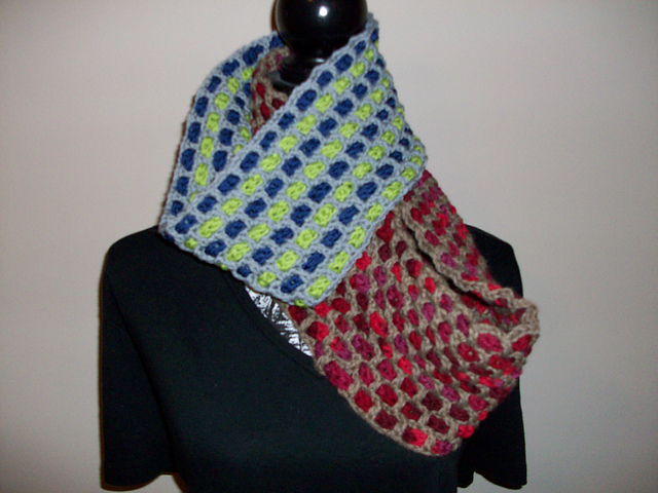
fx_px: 646
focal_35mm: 34
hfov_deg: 54.0
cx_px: 329
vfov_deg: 41.8
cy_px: 246
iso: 160
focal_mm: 5.7
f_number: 2.8
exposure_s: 1/60
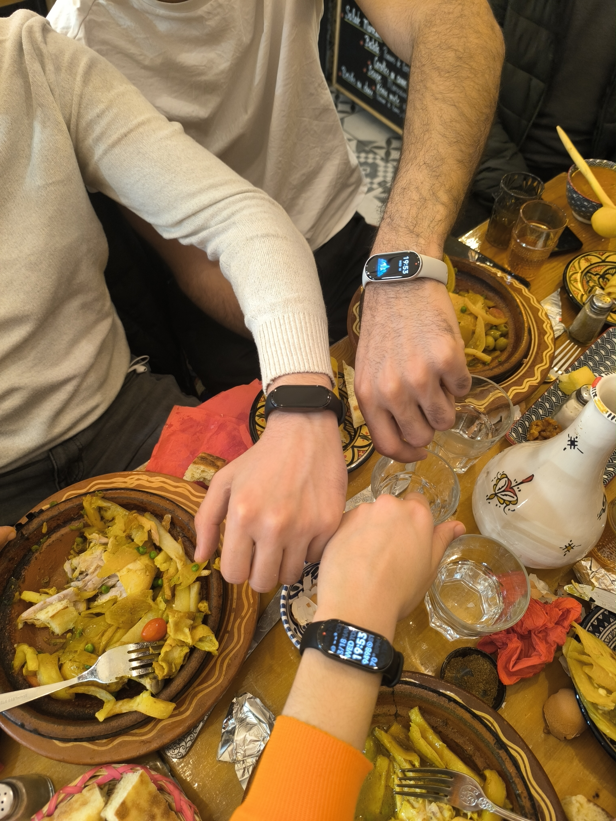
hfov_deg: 58.9
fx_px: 546
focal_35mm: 23
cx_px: 308
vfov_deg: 73.9
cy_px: 410
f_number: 1.65
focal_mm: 6.14
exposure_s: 1/33.3
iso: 800
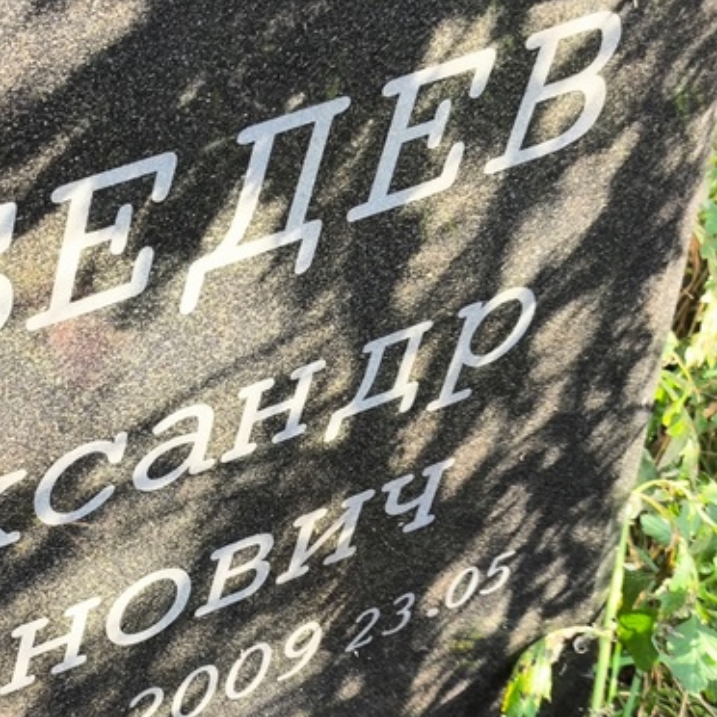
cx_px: 65
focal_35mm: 95
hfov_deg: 18.0
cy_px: 499
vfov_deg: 18.2
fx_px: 2226
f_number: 1.7
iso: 80
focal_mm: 4.71
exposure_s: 1/100
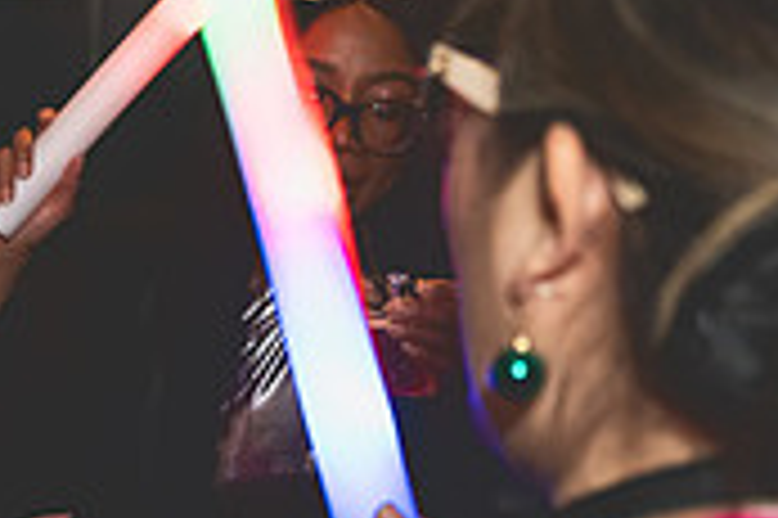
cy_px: 273
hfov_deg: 17.1
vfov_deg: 12.5
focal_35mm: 109
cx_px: -355
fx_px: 2353
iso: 3200
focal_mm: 32
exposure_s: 1/100
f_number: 2.8
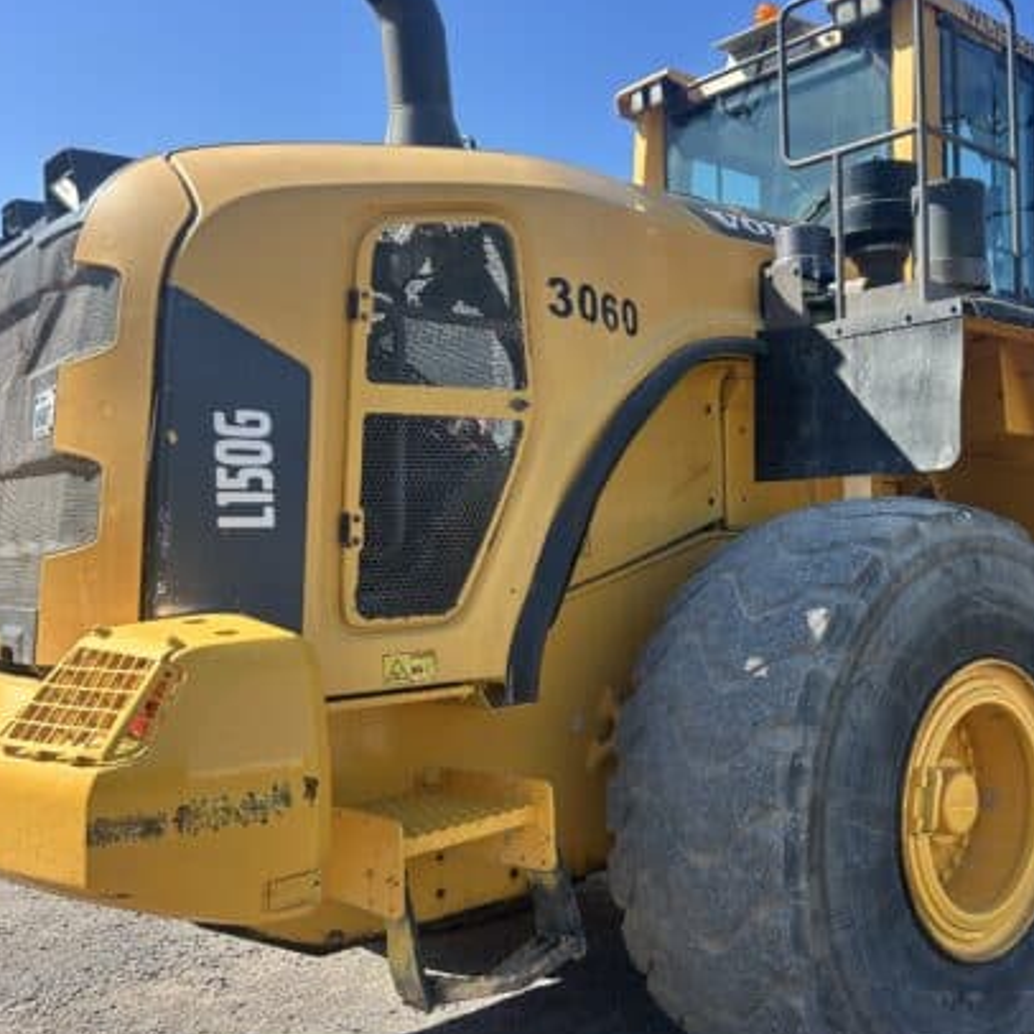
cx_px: 739
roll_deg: +1.6
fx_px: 1149
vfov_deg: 48.4
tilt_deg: +1.9
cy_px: 504
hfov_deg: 47.2
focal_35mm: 34
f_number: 1.5
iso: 50
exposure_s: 1/1377
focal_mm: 5.7
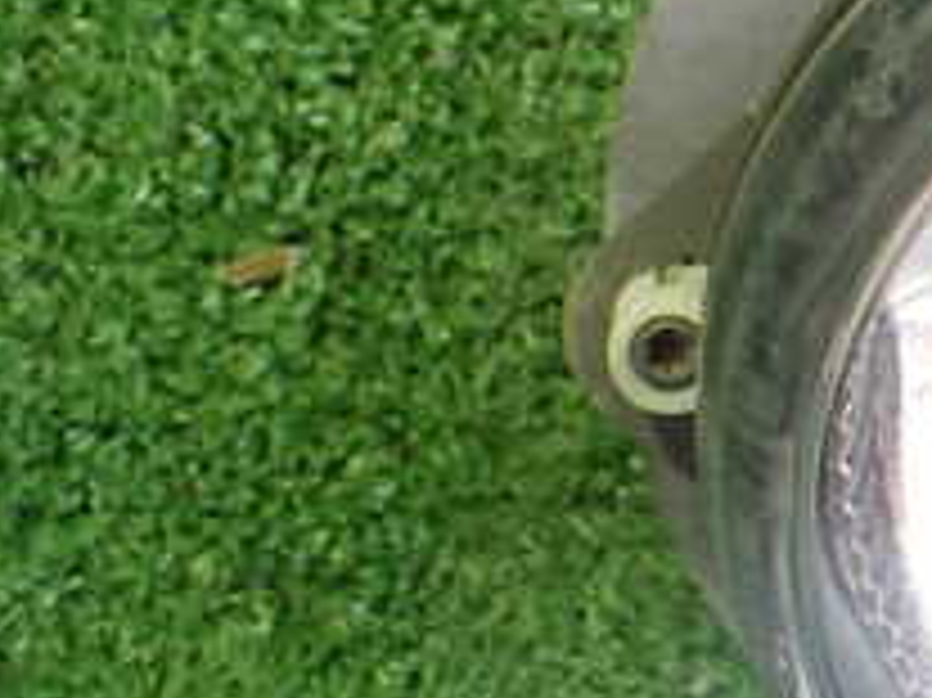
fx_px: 2341
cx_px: 1337
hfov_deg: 19.9
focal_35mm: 87
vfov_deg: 16.9
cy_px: 234
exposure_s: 1/80
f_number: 2.3
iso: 800
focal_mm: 5.4
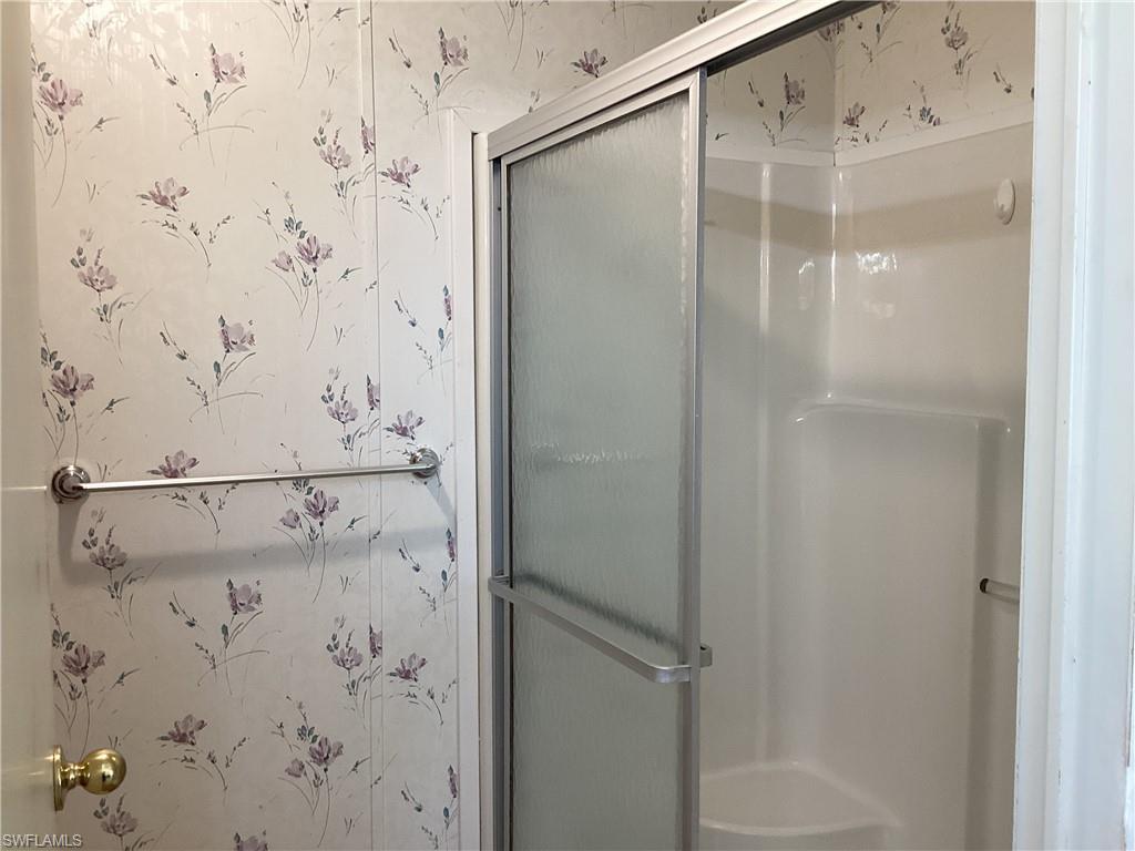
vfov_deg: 45.4
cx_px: 568
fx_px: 1016
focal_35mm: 31
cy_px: 426
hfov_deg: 58.4
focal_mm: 3.3
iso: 80
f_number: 2.4
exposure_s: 1/60
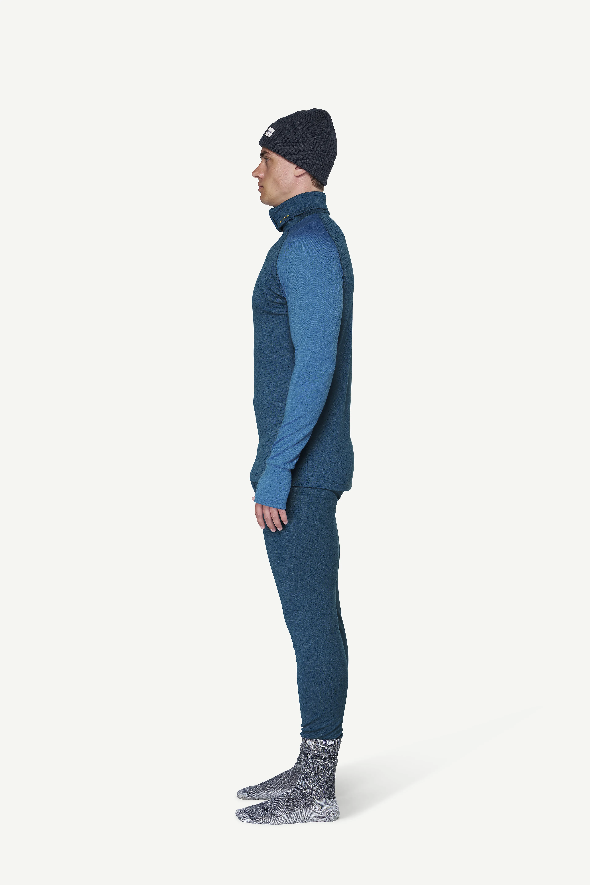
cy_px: 442
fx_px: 1721
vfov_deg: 28.8
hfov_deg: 19.5
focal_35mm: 70
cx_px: 295
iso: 100
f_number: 5.6
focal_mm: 70
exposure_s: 1/50
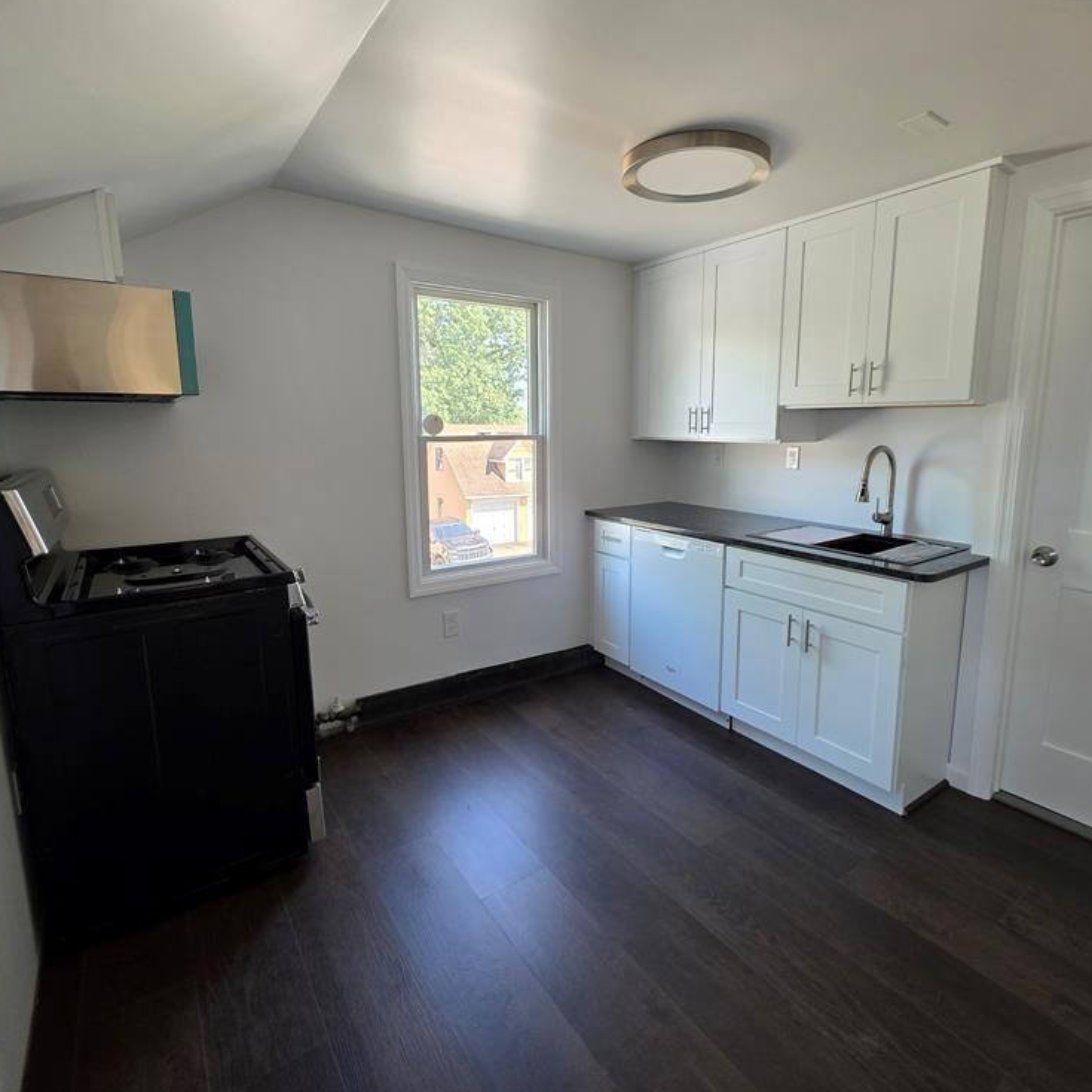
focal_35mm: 16
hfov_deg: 87.3
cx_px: 576
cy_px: 527
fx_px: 571
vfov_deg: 87.4
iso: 160
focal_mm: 2.2
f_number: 1.9
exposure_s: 1/120
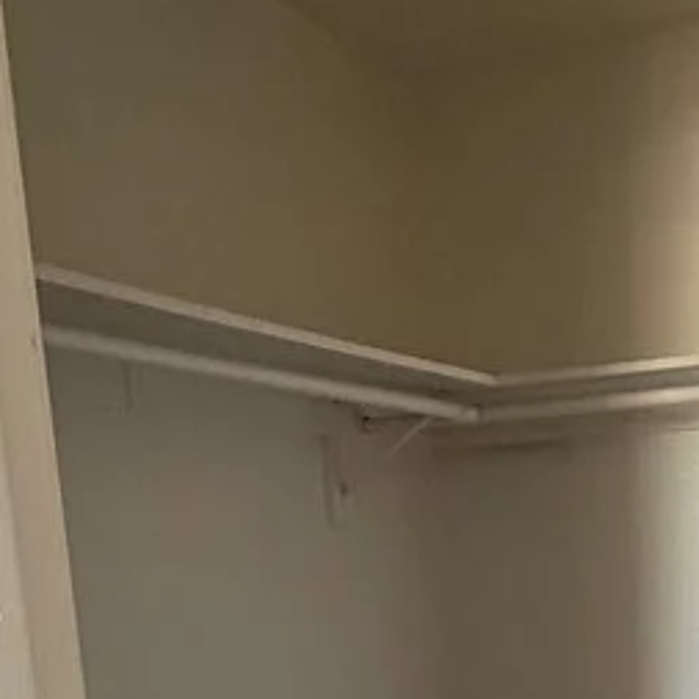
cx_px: 602
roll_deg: +2.5
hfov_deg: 32.6
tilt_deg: -9.3
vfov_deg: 30.3
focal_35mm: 50
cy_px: 779
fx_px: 1142
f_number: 2.2
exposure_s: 1/60
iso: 400
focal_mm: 2.22
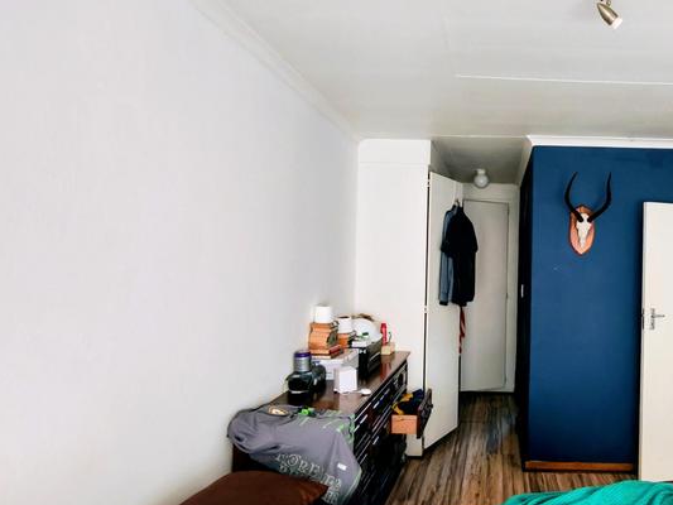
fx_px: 467
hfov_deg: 67.2
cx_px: 501
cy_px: 268
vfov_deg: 56.8
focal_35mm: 24
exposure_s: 1/50
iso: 241
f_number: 2.2
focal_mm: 1.96
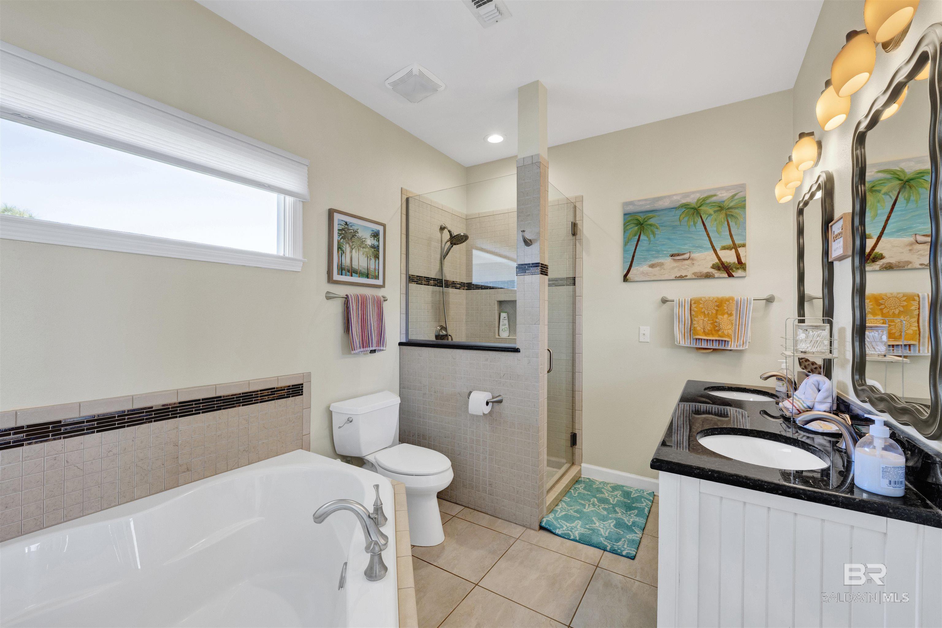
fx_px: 366
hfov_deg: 104.3
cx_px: 471
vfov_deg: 81.2
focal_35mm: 14
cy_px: 314
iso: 400
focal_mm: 14
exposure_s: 1/10
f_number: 11
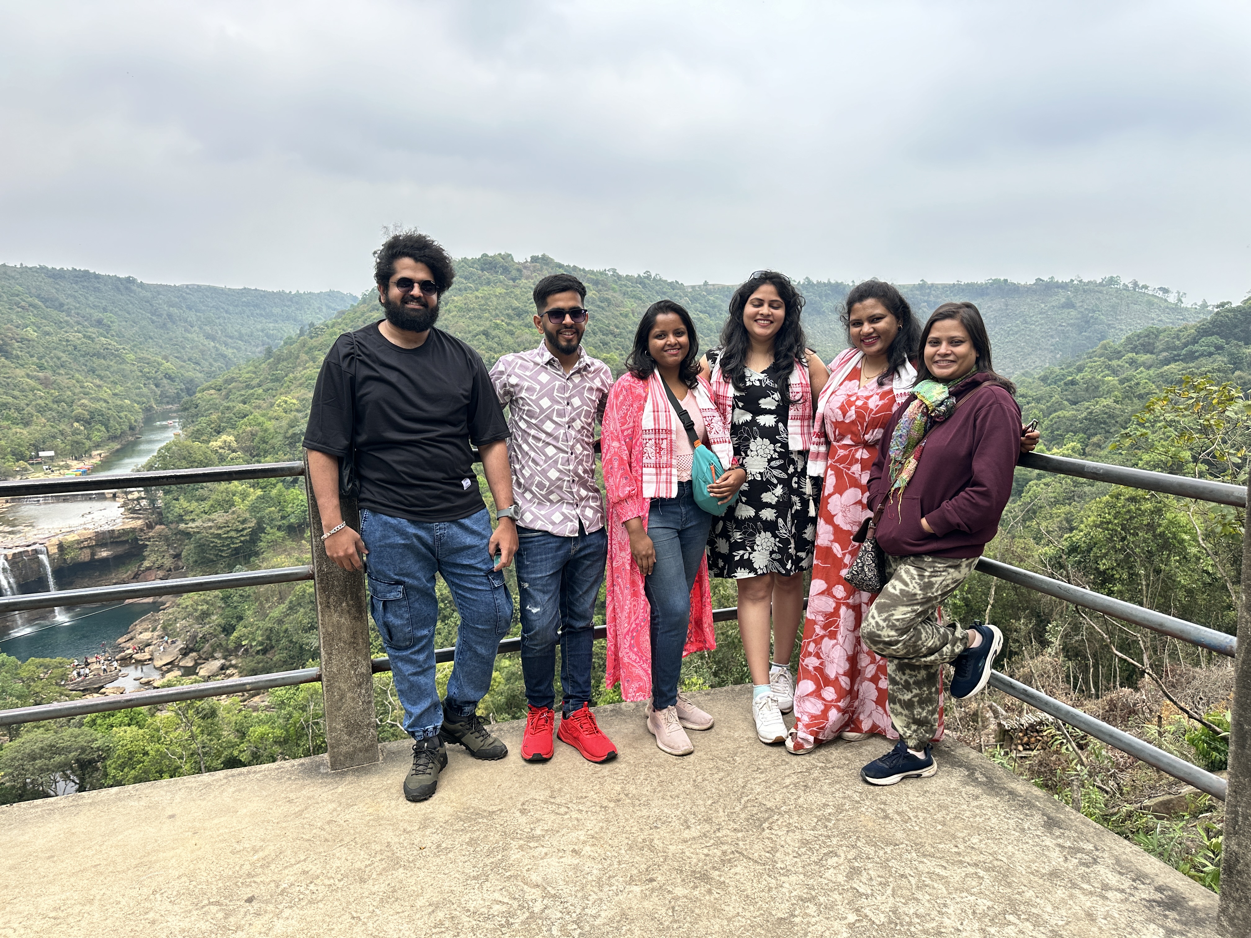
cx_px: 626
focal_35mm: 24
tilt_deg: -8.8
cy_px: 469
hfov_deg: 71.6
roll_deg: +1.0
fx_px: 867
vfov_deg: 56.8
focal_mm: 6.86
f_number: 1.78
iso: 80
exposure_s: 1/1473
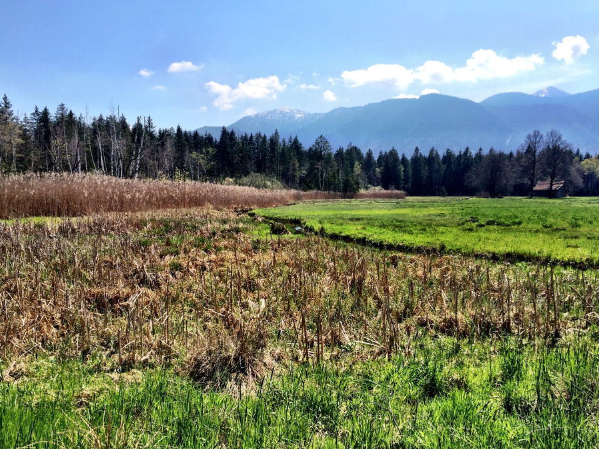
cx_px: 295
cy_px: 227
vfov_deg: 45.5
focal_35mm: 31
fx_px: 537
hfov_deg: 58.3
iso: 32
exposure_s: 1/2160
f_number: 2.2
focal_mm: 4.15
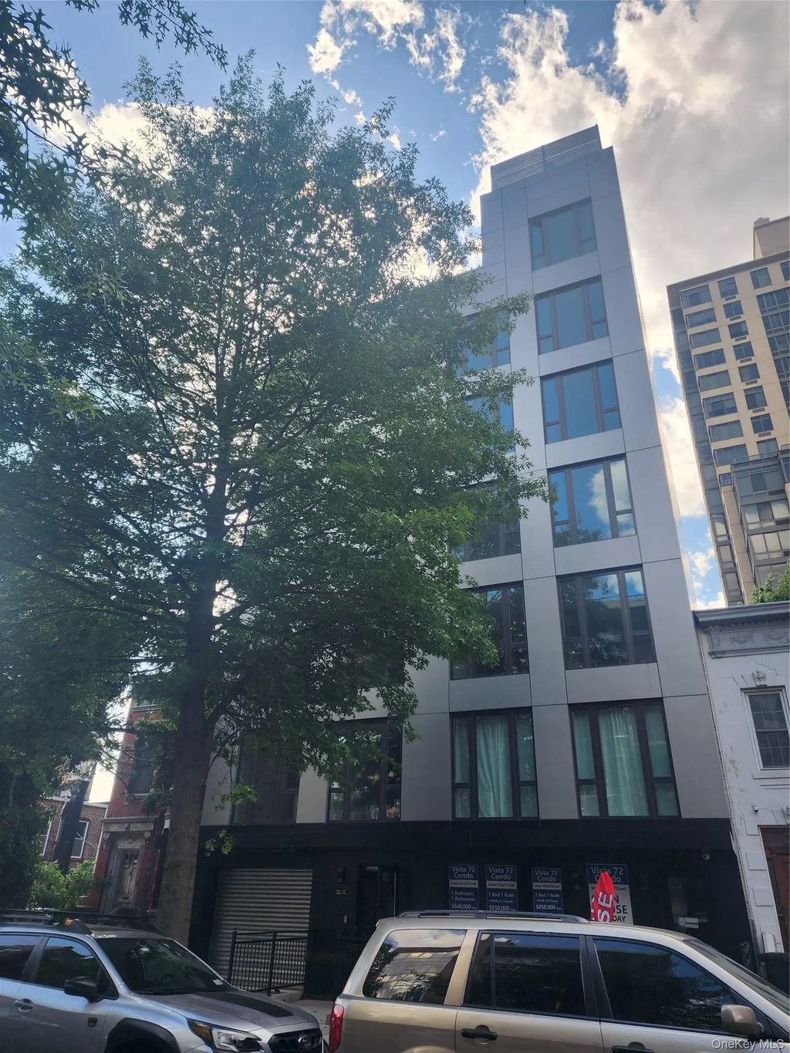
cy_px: 526
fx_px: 700
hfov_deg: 58.9
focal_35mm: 23
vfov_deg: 73.9
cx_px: 395
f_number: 1.8
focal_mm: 6.4
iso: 12
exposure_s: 1/323
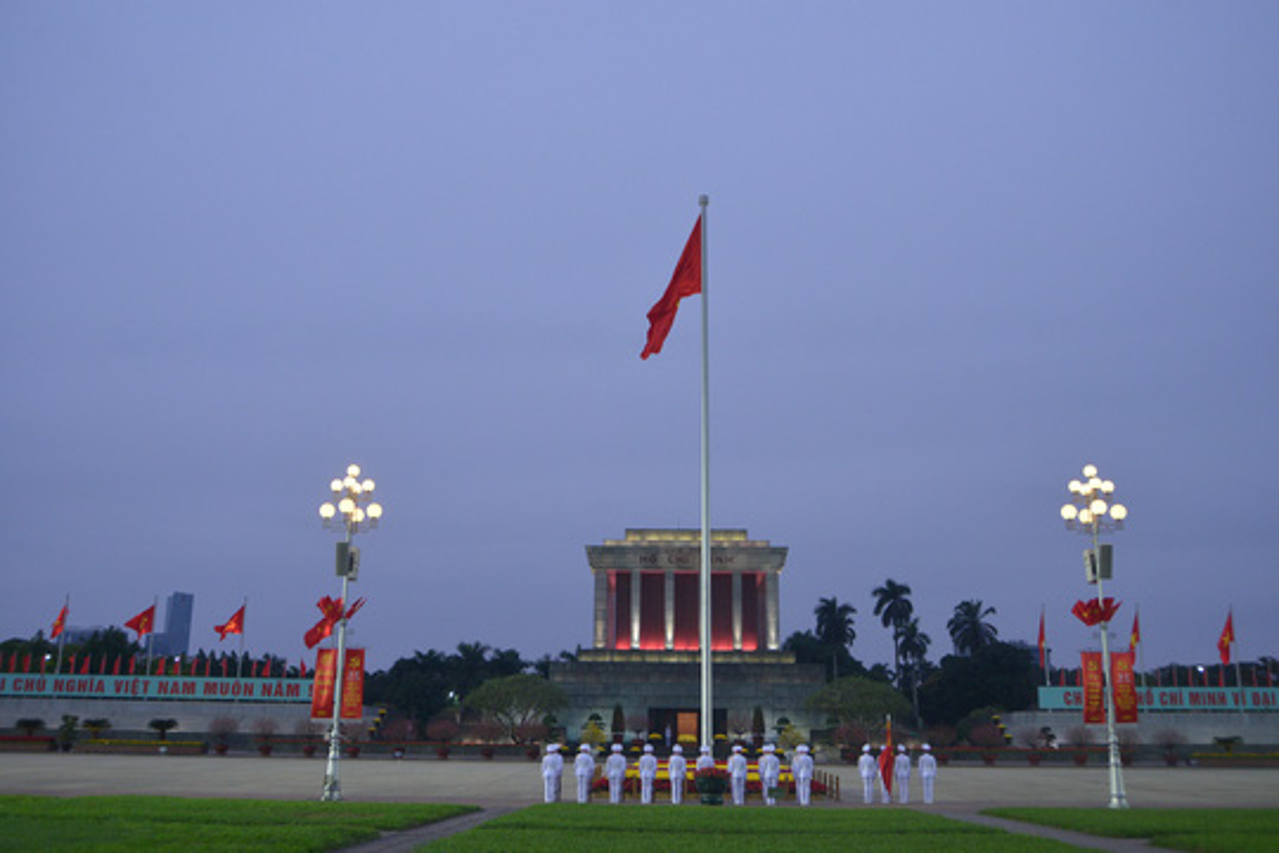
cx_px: 640
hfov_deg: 54.4
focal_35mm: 35
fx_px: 1243
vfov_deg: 37.9
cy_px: 426
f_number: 4.5
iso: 2000
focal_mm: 35
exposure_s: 1/100
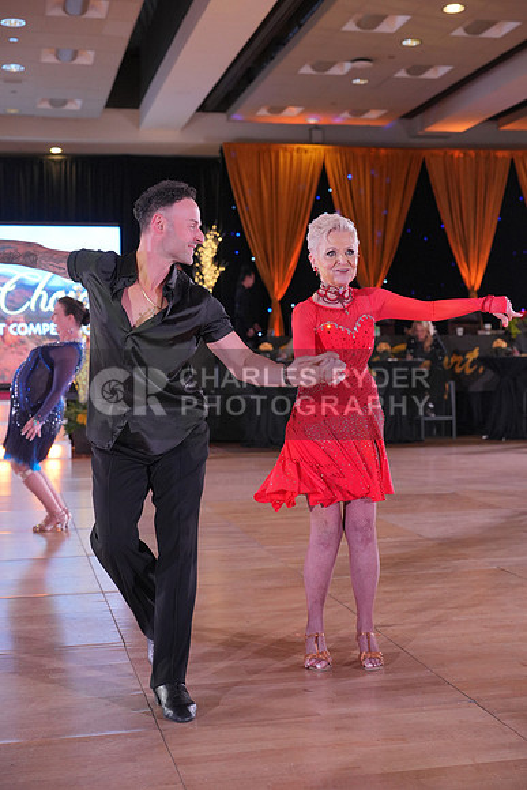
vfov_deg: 39.6
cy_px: 395
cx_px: 264
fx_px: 1097
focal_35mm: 50
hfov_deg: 27.0
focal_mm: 50
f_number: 4
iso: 2000
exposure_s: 1/400
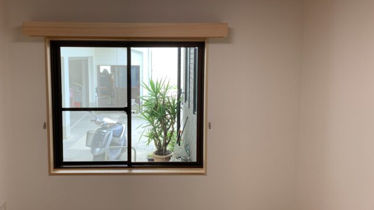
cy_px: 96
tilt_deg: -6.4
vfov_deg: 32.8
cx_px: 156
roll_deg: +0.5
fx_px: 357
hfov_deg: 55.0
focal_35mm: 36
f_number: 1.8
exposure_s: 1/120
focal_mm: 4.25
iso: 80
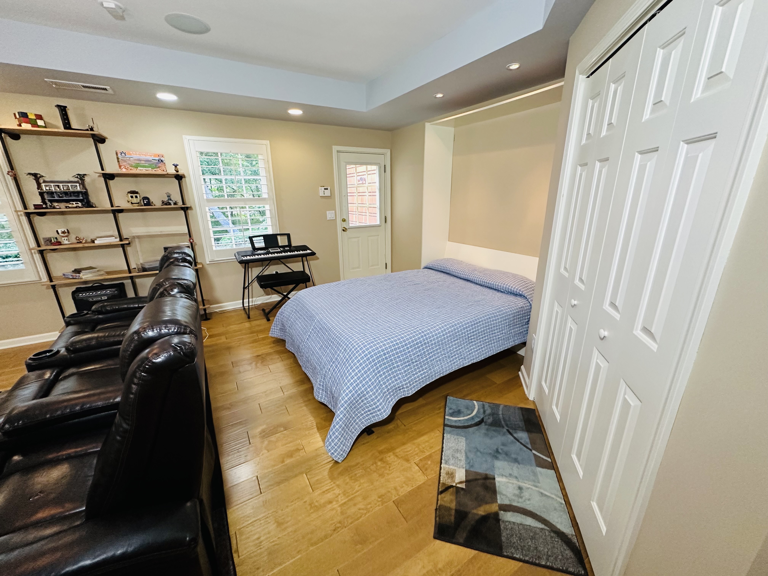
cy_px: 288
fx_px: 311
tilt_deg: -17.7
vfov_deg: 85.7
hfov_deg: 102.1
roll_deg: -0.3
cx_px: 384
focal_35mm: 14
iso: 320
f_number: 2.2
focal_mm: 2.22
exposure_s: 1/120
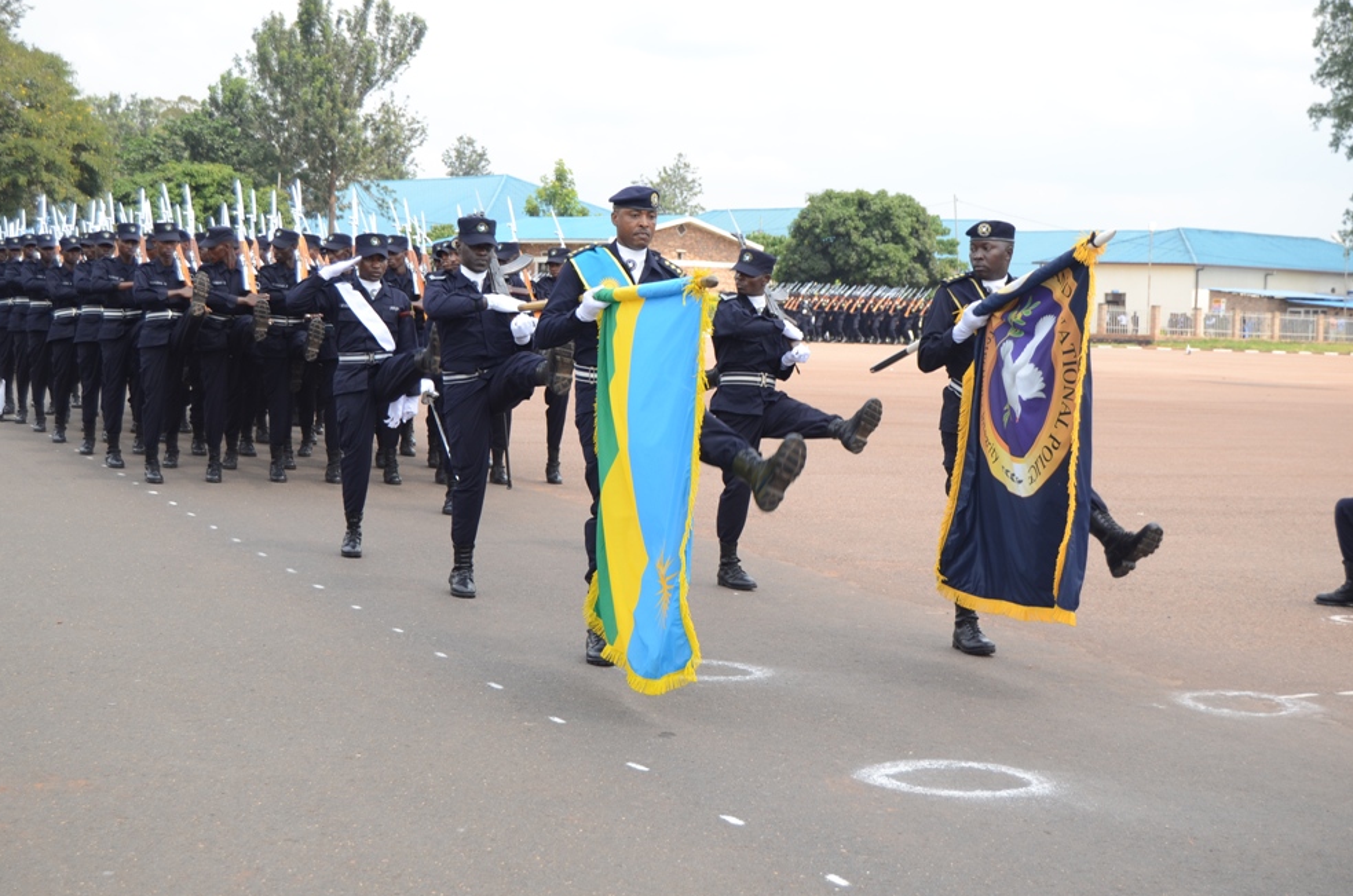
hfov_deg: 34.6
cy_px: 446
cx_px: 666
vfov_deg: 23.3
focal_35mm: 58
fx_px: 2175
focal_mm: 38
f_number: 5
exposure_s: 1/250
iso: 125
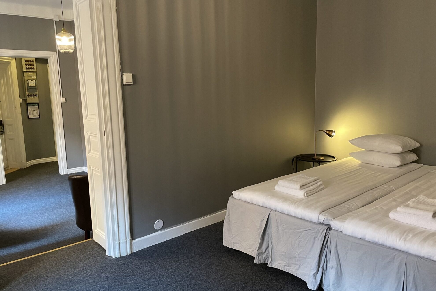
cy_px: 152
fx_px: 339
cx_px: 211
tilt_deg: -8.9
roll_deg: +1.6
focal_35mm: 28
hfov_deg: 65.5
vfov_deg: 46.4
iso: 400
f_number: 1.6
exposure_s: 1/33
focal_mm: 4.2
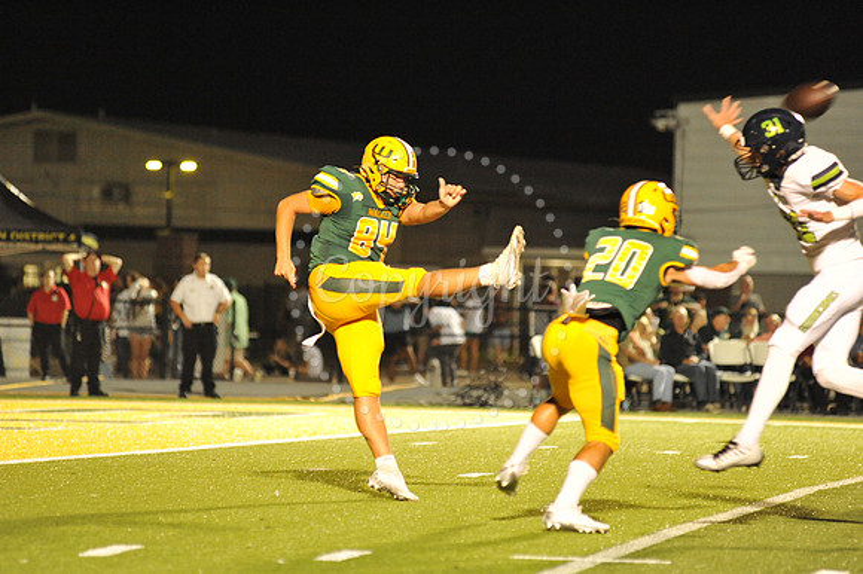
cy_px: 287
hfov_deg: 10.3
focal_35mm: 200
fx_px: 4792
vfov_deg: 6.9
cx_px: 432
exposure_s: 1/320
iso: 6400
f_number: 4
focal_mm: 200
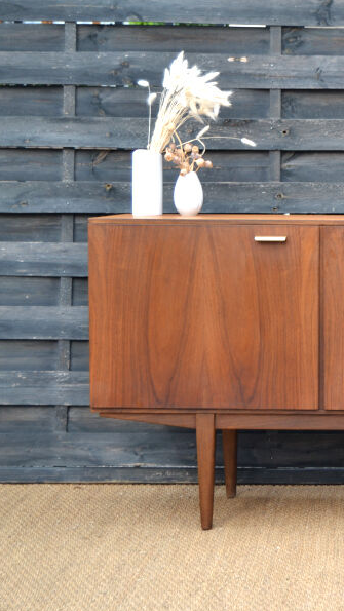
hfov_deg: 12.4
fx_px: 1539
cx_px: 445
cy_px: 307
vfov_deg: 22.4
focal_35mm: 95
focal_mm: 40
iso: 160
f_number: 5.6
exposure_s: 1/125
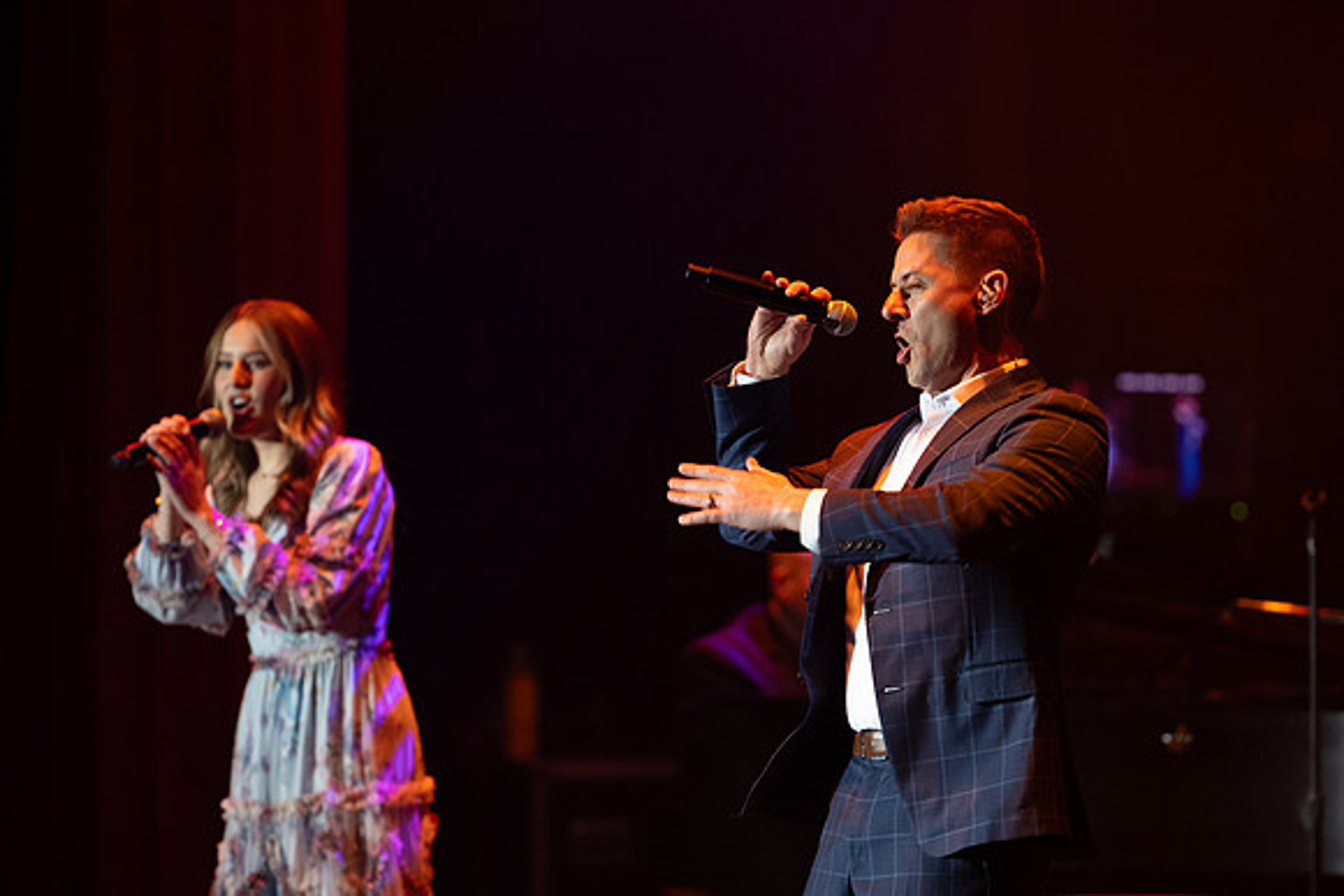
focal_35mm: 235
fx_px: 8792
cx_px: 855
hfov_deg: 8.7
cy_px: 448
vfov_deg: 5.8
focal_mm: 185
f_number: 2.8
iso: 1250
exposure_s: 1/200
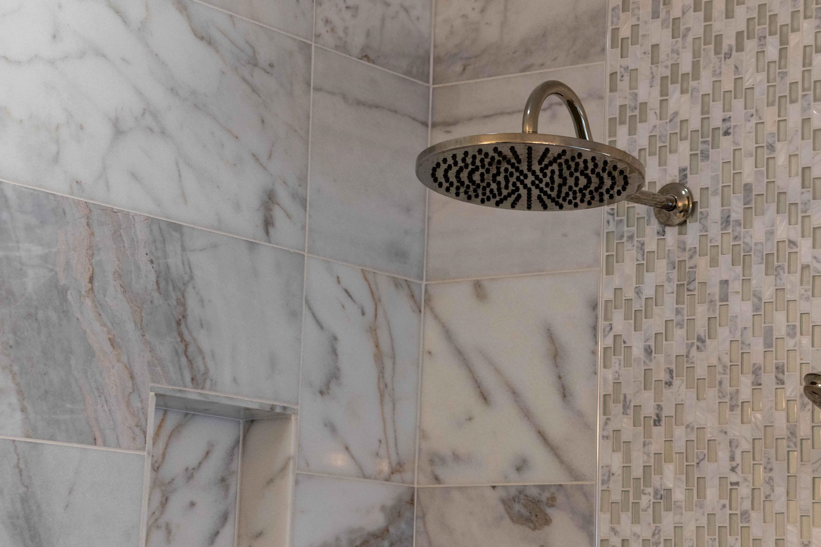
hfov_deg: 21.0
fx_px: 2212
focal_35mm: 97
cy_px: 244
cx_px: 468
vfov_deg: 14.1
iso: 400
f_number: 5.6
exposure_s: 1/100
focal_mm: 70
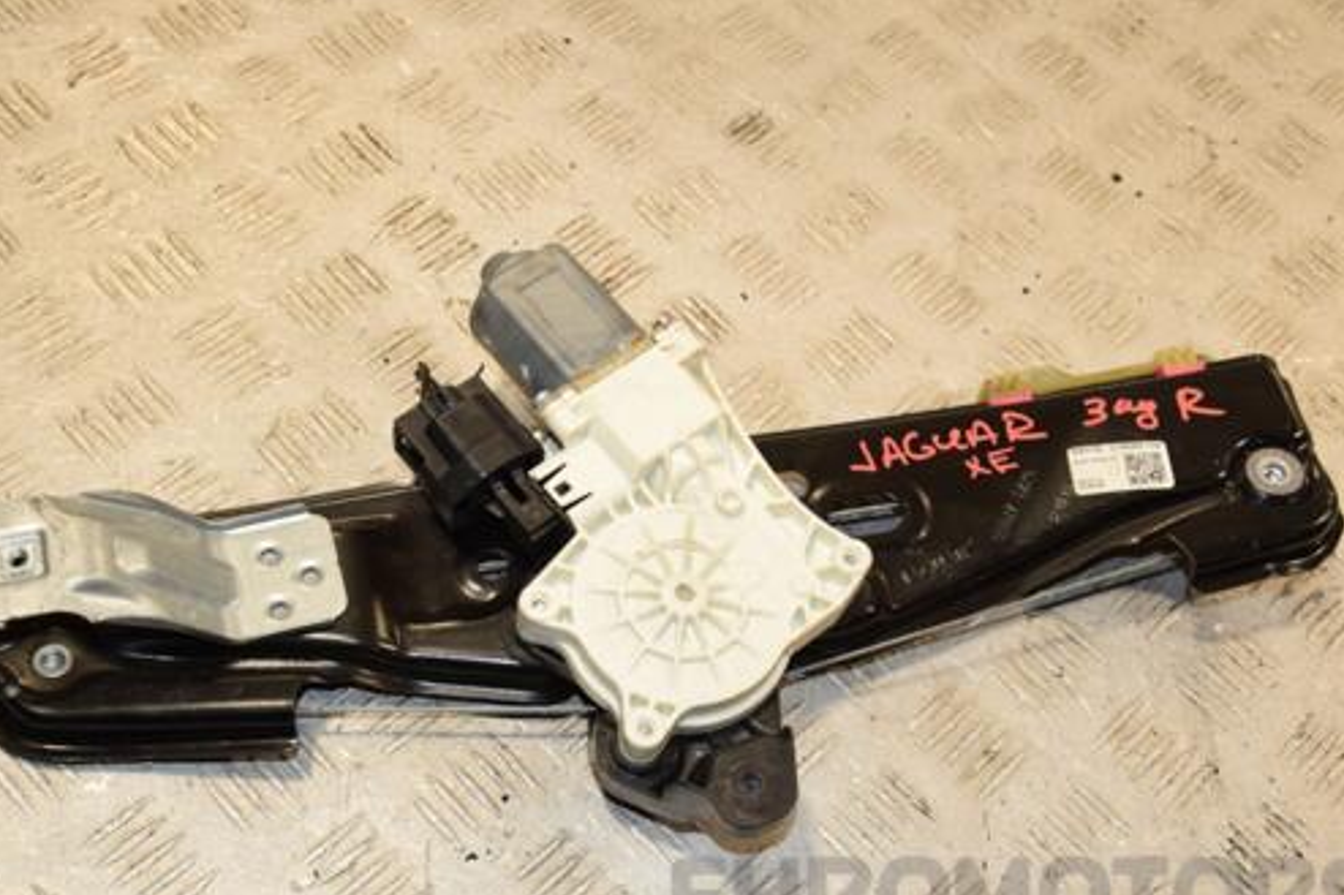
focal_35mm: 51
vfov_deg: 26.4
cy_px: 536
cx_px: 620
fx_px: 1903
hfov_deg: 38.9
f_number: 10
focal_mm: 28
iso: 800
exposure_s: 1/200
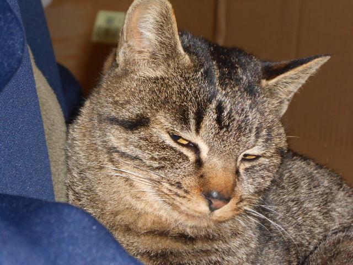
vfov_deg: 14.1
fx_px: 1071
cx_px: 176
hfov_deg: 18.7
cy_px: 132
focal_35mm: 105
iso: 200
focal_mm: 18.7
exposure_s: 1/60
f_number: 5
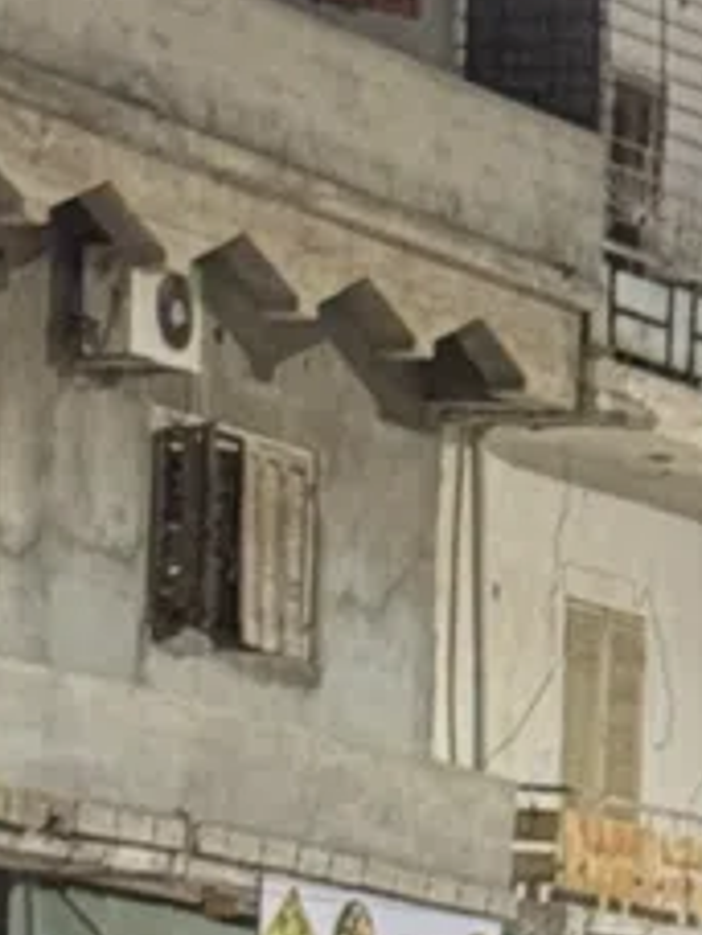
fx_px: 7760
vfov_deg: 6.7
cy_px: 1847
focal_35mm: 287
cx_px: 1453
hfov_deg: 5.1
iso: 400
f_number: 1.78
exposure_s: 1/33
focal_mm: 6.76
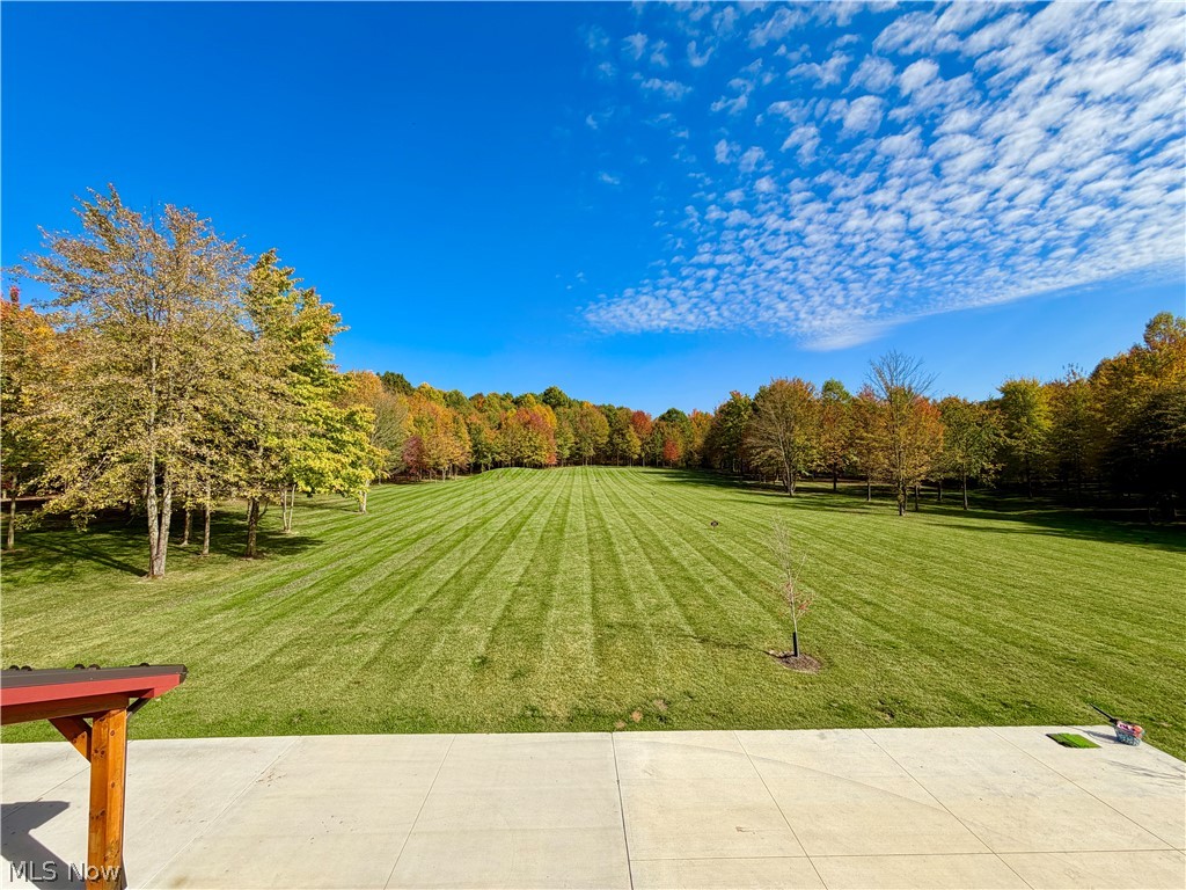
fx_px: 480
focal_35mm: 14
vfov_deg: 85.7
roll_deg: +1.1
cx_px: 593
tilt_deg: +3.9
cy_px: 445
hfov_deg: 102.1
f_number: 2.2
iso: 20
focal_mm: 2.22
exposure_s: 1/876
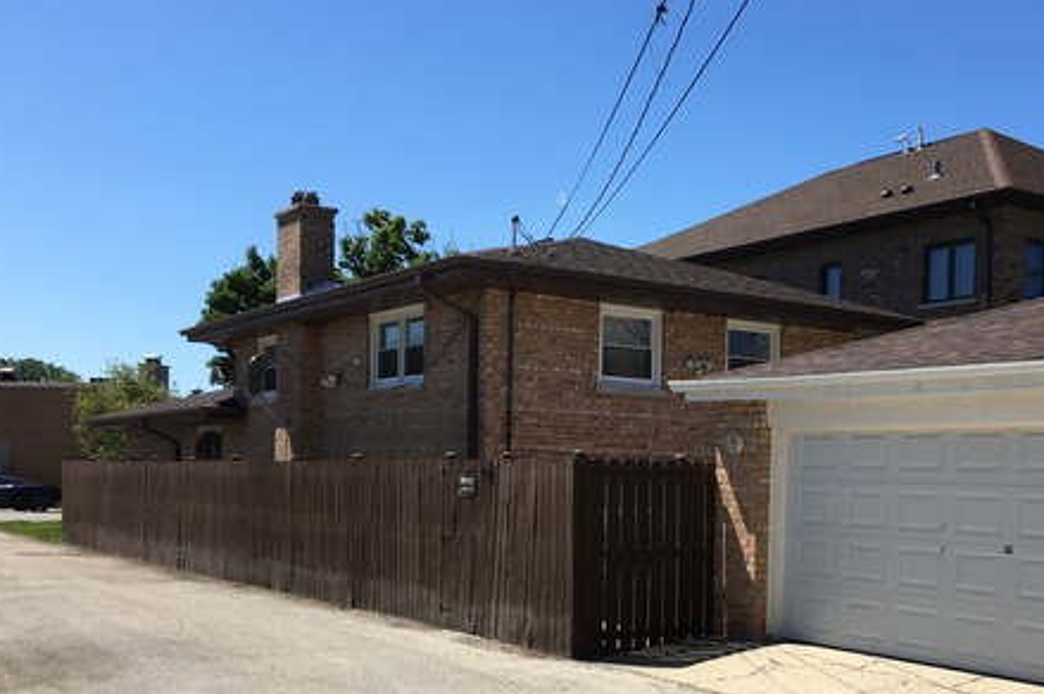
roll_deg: -1.1
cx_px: 747
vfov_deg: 30.0
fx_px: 1275
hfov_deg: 43.5
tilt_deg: -0.8
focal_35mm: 44
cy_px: 523
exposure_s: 1/1425
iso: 25
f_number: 2.2
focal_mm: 4.15
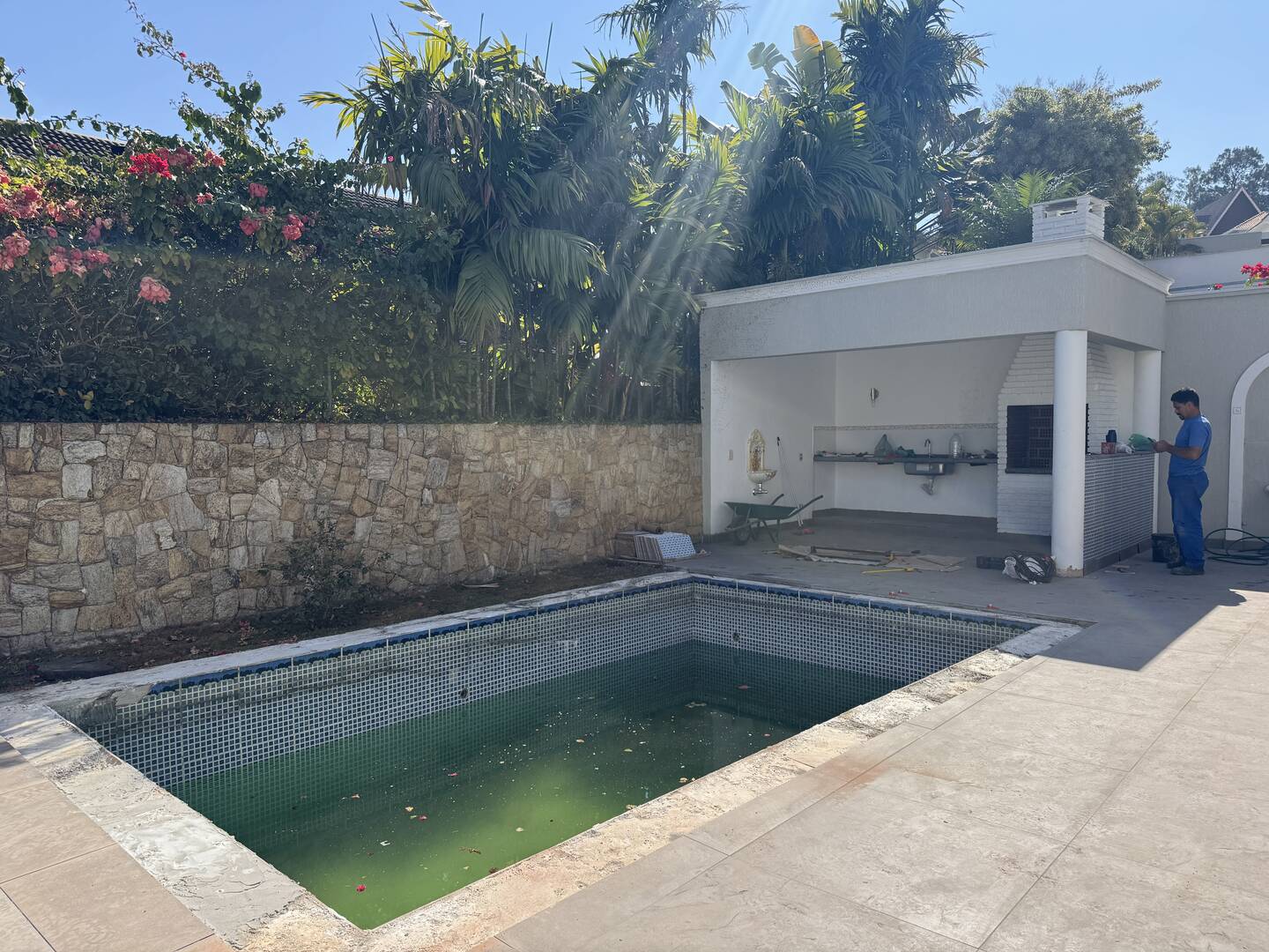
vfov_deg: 56.8
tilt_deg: -2.3
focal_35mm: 24
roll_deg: +0.8
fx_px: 880
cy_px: 476
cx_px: 634
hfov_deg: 71.6
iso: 80
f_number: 1.78
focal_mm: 6.76
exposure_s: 1/3247
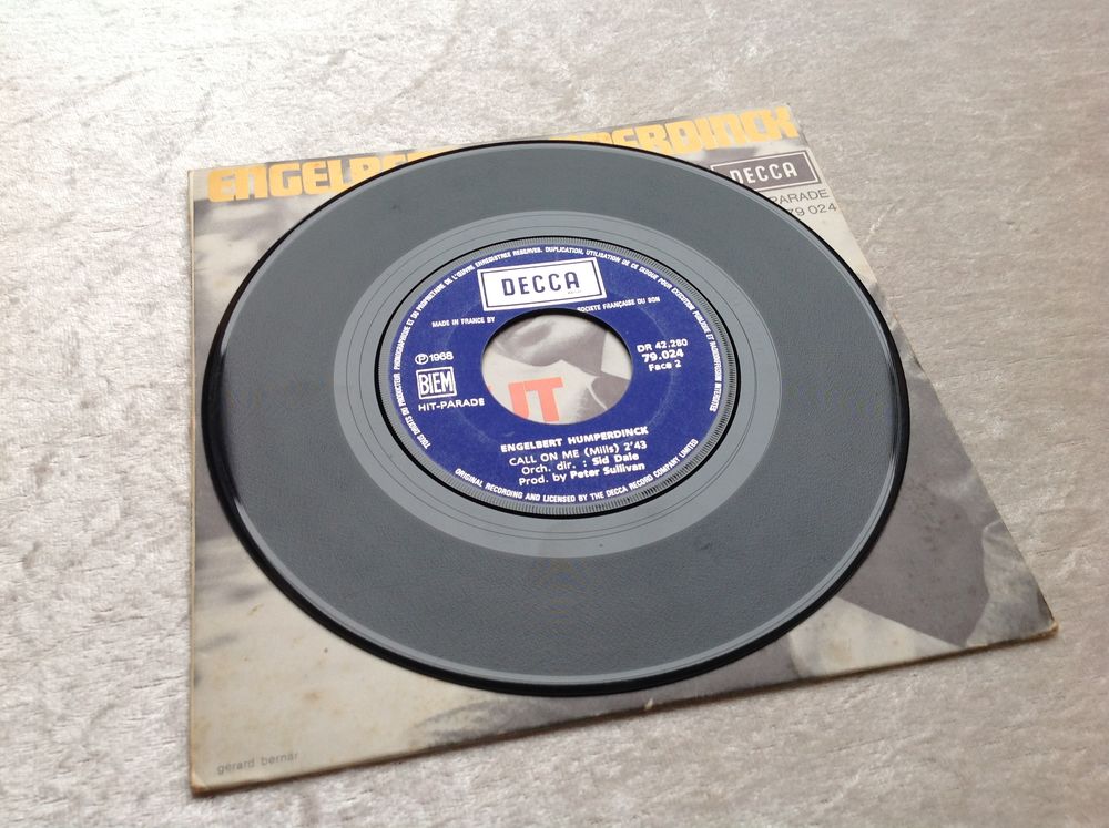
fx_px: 1120
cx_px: 554
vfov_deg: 40.6
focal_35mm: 35
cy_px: 414
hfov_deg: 52.7
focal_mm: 4.28
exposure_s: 1/30
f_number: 2.4
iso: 50
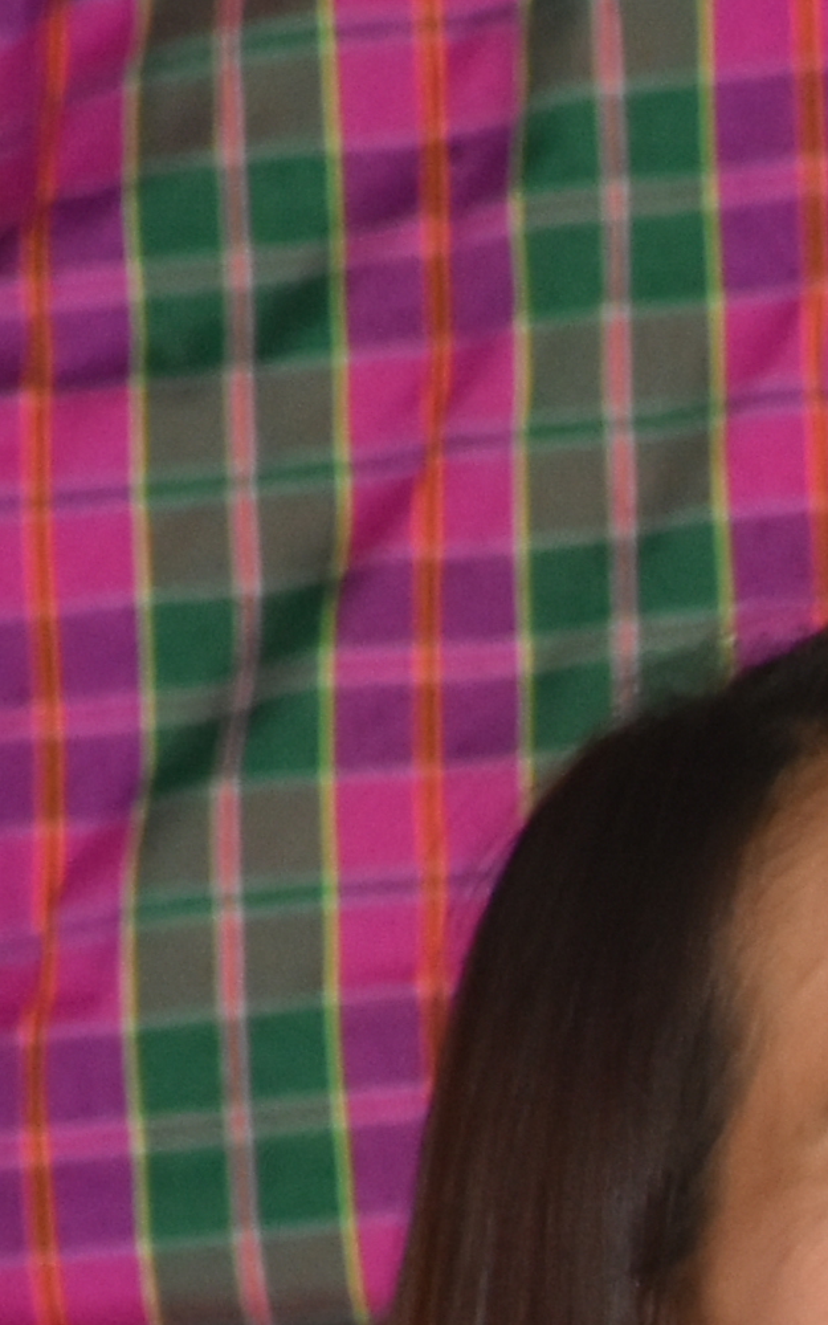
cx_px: 1728
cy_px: 2074
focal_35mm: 1284
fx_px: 46359
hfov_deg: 1.0
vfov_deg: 1.6
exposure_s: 1/80
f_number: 5.6
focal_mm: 140
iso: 800
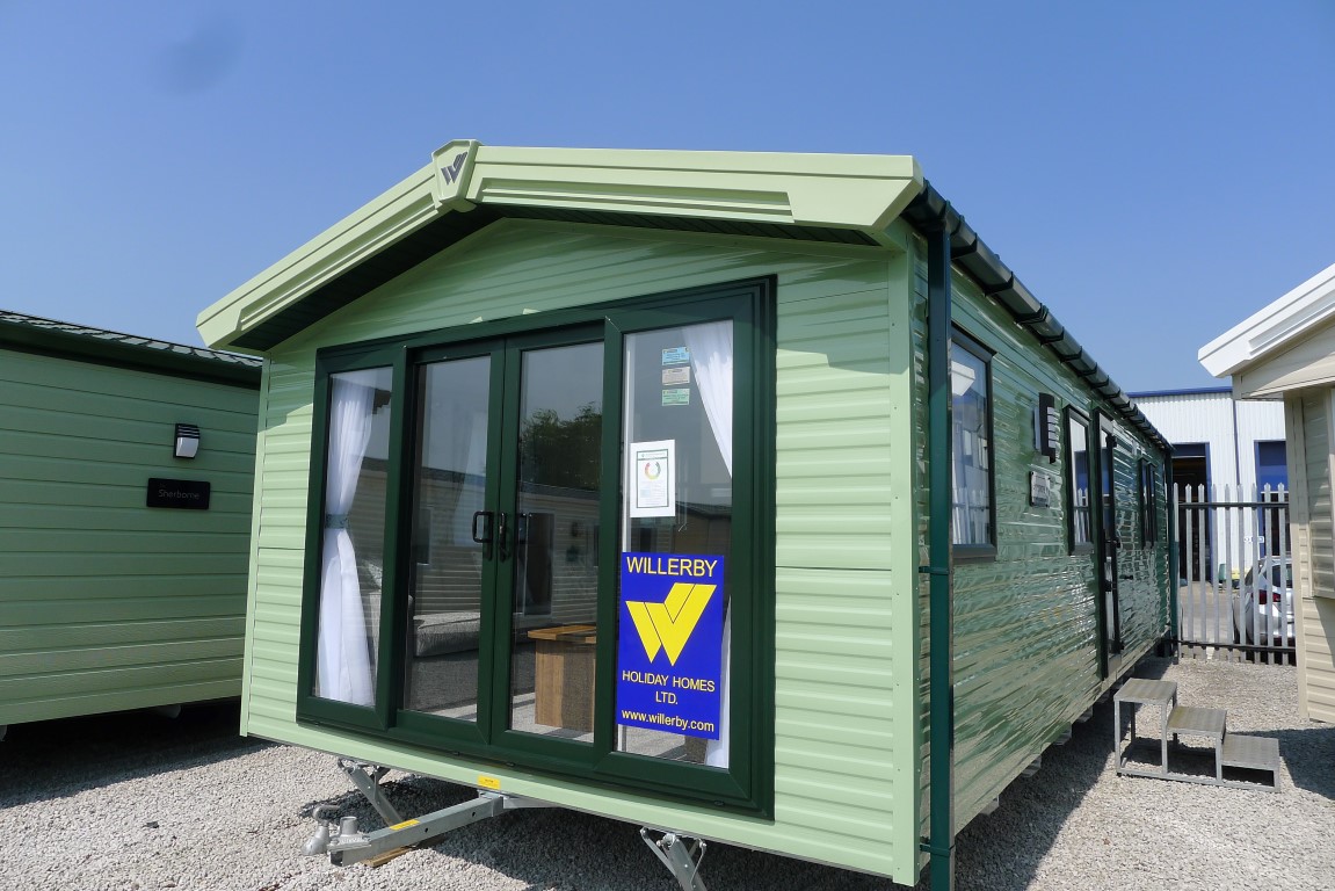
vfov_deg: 53.2
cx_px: 668
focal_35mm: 24
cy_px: 446
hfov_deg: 73.7
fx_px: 890
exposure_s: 1/800
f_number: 4
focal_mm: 5.1
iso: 80
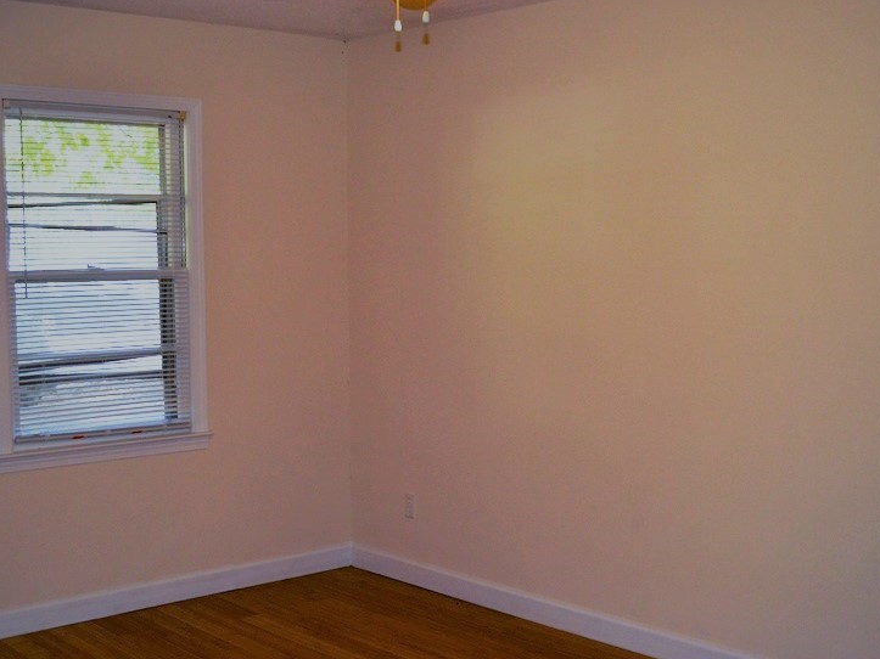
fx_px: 1245
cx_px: 438
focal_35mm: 49
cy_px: 353
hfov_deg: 38.9
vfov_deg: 29.7
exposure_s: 1/60
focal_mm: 24
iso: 450
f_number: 4
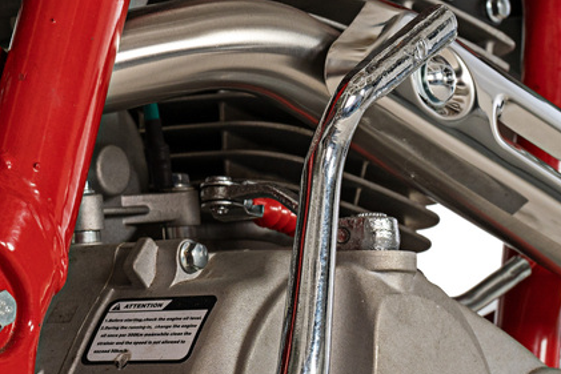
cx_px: -398
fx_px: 2775
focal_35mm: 178
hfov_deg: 10.9
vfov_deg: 7.7
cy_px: 216
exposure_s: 1/200
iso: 200
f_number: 8
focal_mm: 50
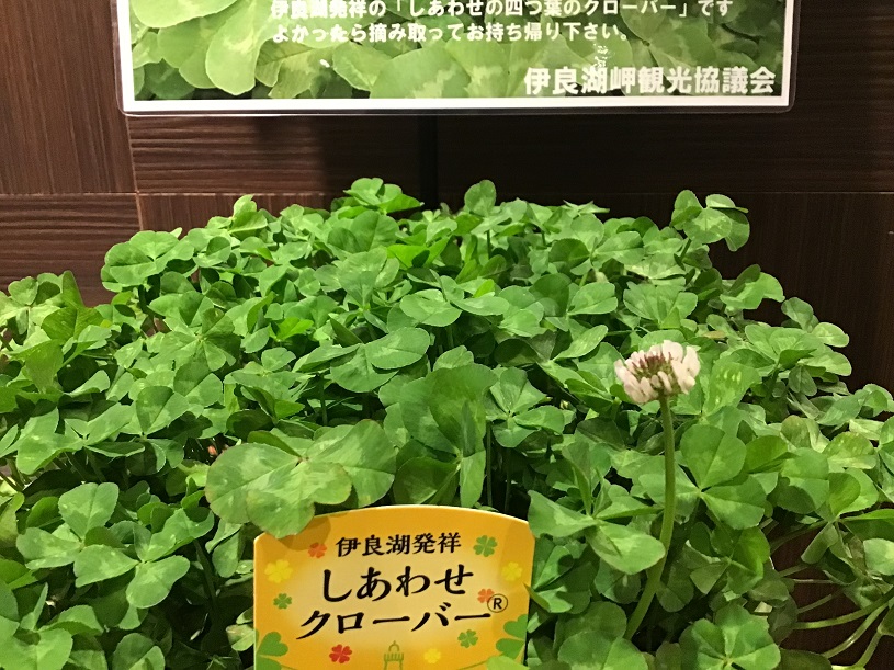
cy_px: 335
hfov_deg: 58.4
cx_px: 447
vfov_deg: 45.4
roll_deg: -0.2
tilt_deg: -18.5
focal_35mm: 31
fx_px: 800
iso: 200
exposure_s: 1/30
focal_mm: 3.3
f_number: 2.4
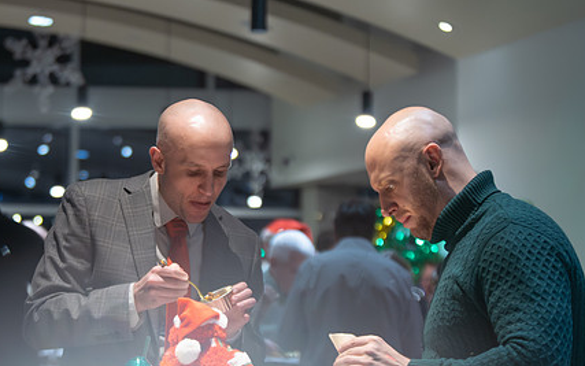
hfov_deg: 20.2
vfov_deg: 12.7
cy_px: 206
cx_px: 217
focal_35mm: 103
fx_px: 1642
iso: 3200
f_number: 2.8
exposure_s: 1/160
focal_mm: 70
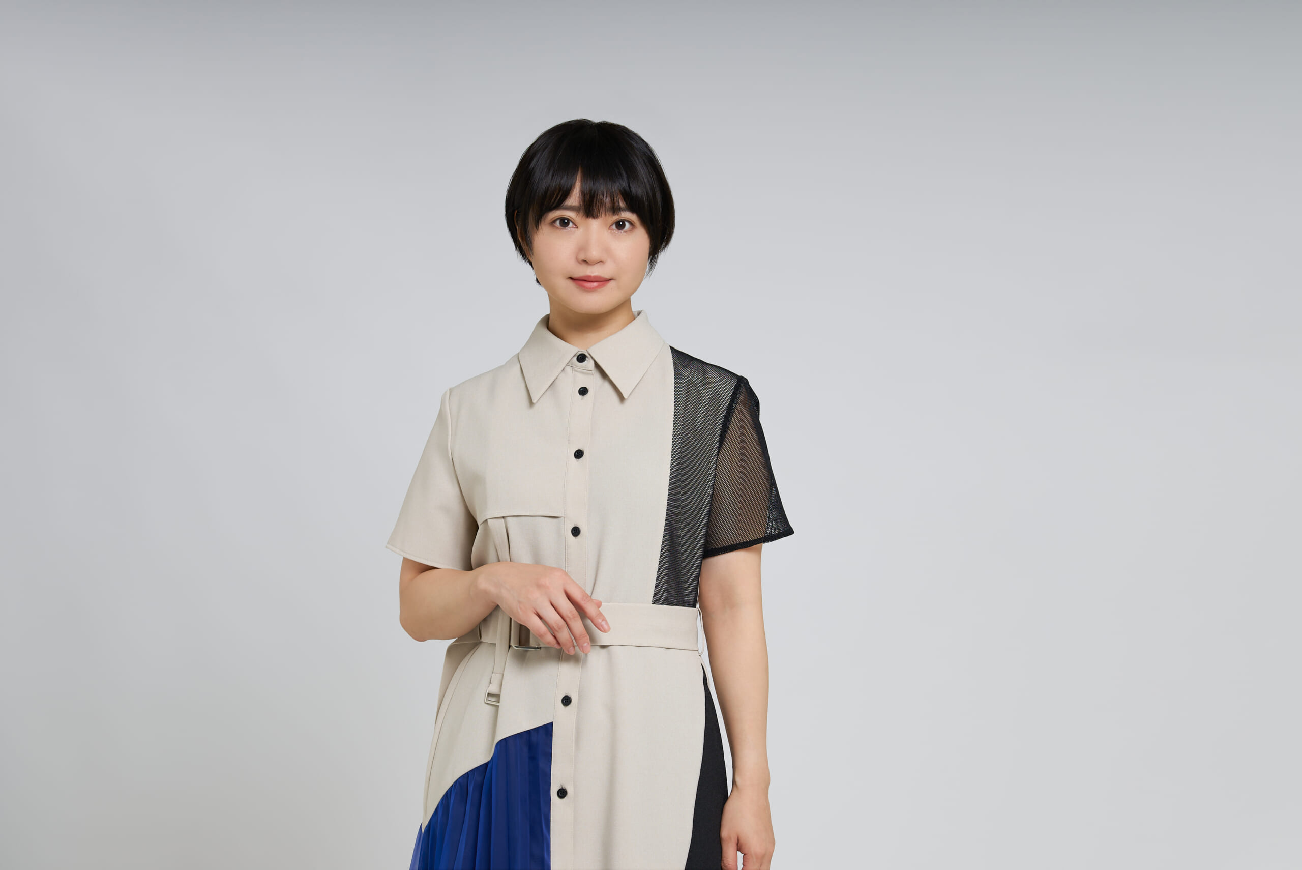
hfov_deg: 20.4
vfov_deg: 13.7
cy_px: 435
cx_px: 651
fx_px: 3619
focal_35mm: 100
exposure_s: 1/160
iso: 80
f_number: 5.6
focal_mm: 100
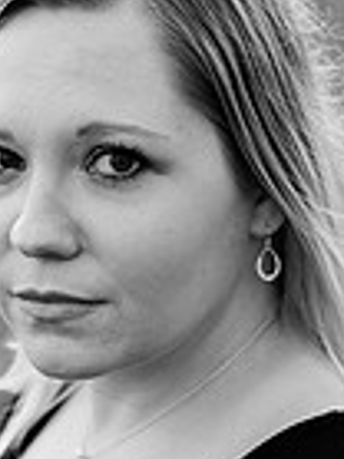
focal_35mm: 181
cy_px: 614
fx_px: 2402
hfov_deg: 8.2
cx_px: 35
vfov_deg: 10.7
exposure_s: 1/200
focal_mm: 58
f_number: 3.2
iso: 400
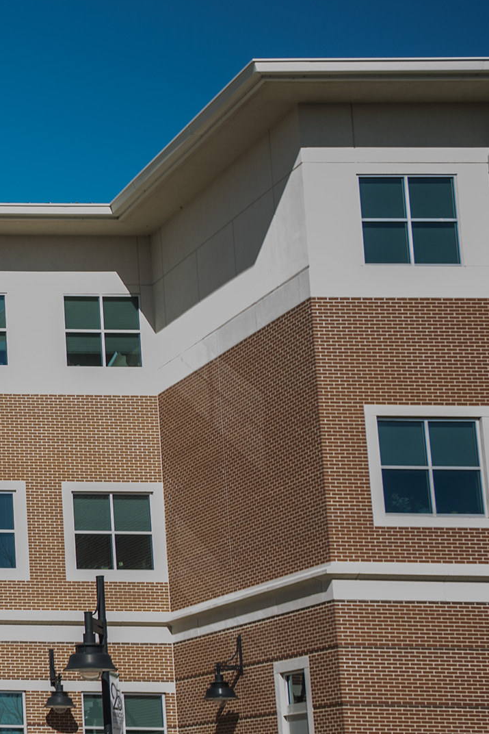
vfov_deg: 24.0
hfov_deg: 13.6
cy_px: 505
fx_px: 1711
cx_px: -518
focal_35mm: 84
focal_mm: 30
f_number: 4
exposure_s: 1/400
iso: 200
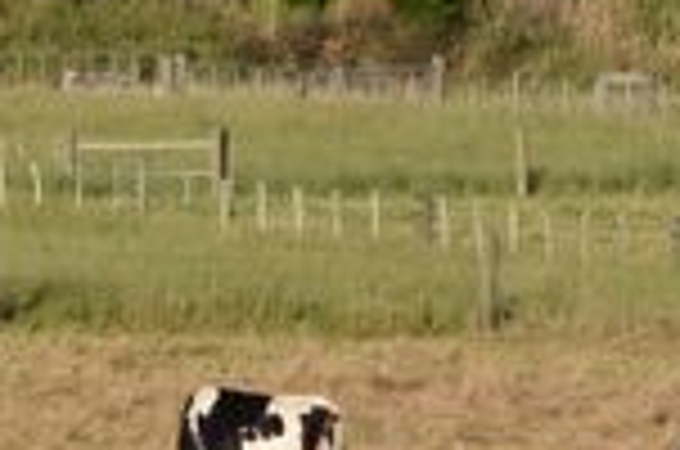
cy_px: 403
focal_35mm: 740
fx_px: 13943
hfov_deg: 2.8
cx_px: 901
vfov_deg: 1.9
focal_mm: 145
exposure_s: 1/1000
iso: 320
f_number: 8
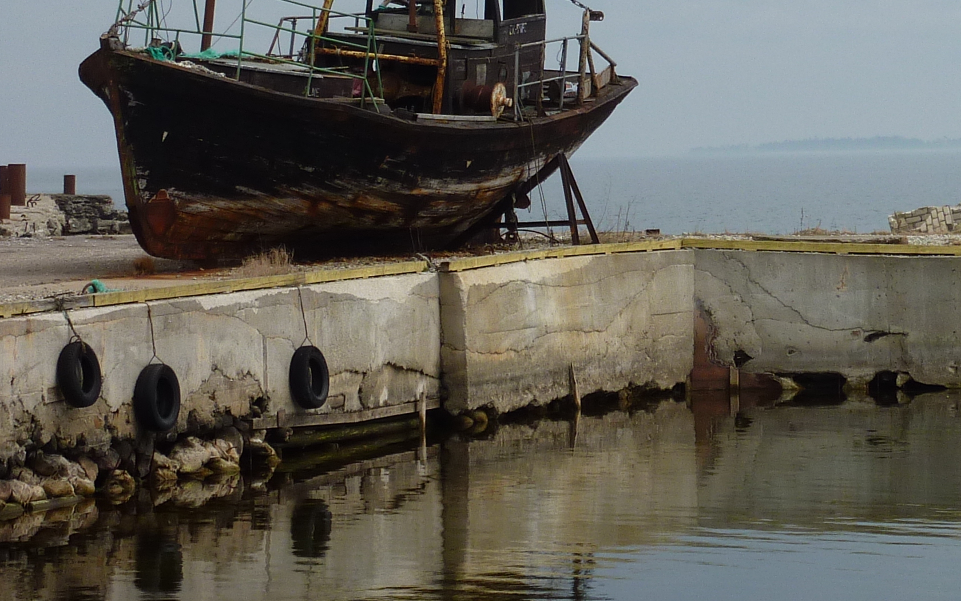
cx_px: 825
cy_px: 161
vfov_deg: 9.0
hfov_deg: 14.3
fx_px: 3798
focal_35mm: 145
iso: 80
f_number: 5
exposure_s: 1/500
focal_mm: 10.3
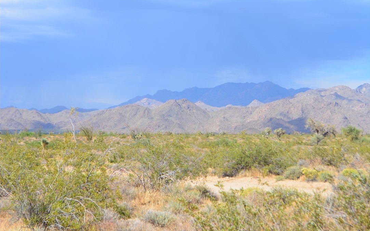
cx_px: 185
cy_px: 121
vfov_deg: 15.4
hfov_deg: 24.5
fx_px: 852
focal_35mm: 85
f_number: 10
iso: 200
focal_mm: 55
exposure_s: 1/320
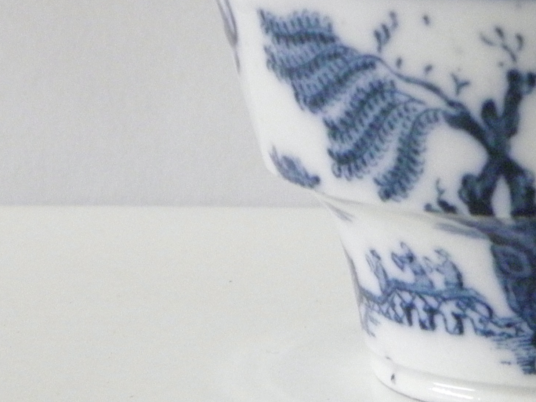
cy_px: 77
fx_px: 4459
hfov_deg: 6.8
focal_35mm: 288
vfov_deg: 5.2
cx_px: 673
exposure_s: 1/50
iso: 400
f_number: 4.7
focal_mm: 19
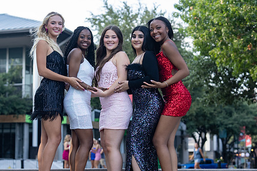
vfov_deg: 14.7
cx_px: 105
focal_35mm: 93
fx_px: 664
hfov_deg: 21.9
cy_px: 102
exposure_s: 1/320
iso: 320
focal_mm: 70
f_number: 3.5
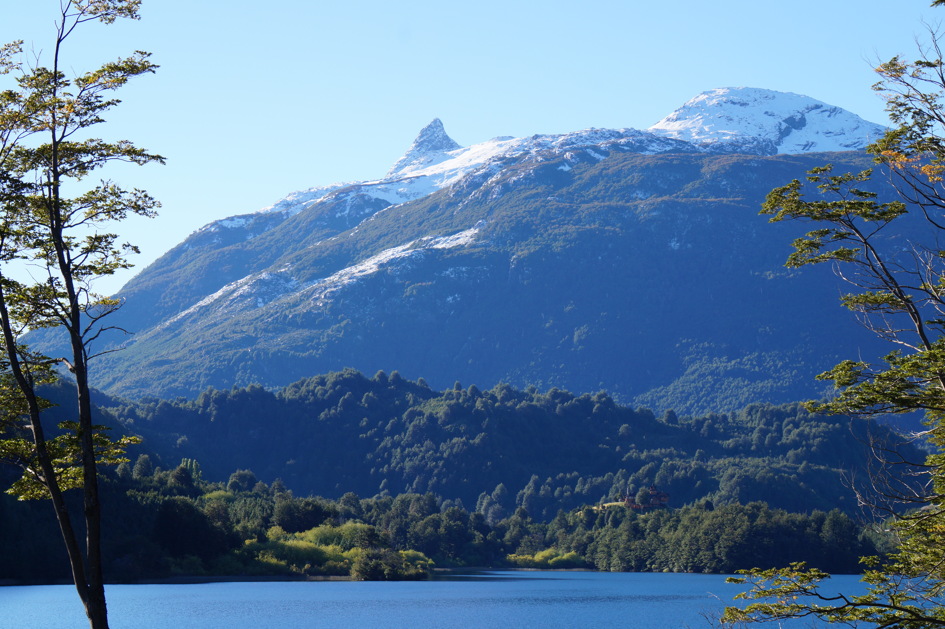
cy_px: 314
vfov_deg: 16.5
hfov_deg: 24.6
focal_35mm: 82
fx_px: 2164
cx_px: 472
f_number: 10
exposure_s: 1/100
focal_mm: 55
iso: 100
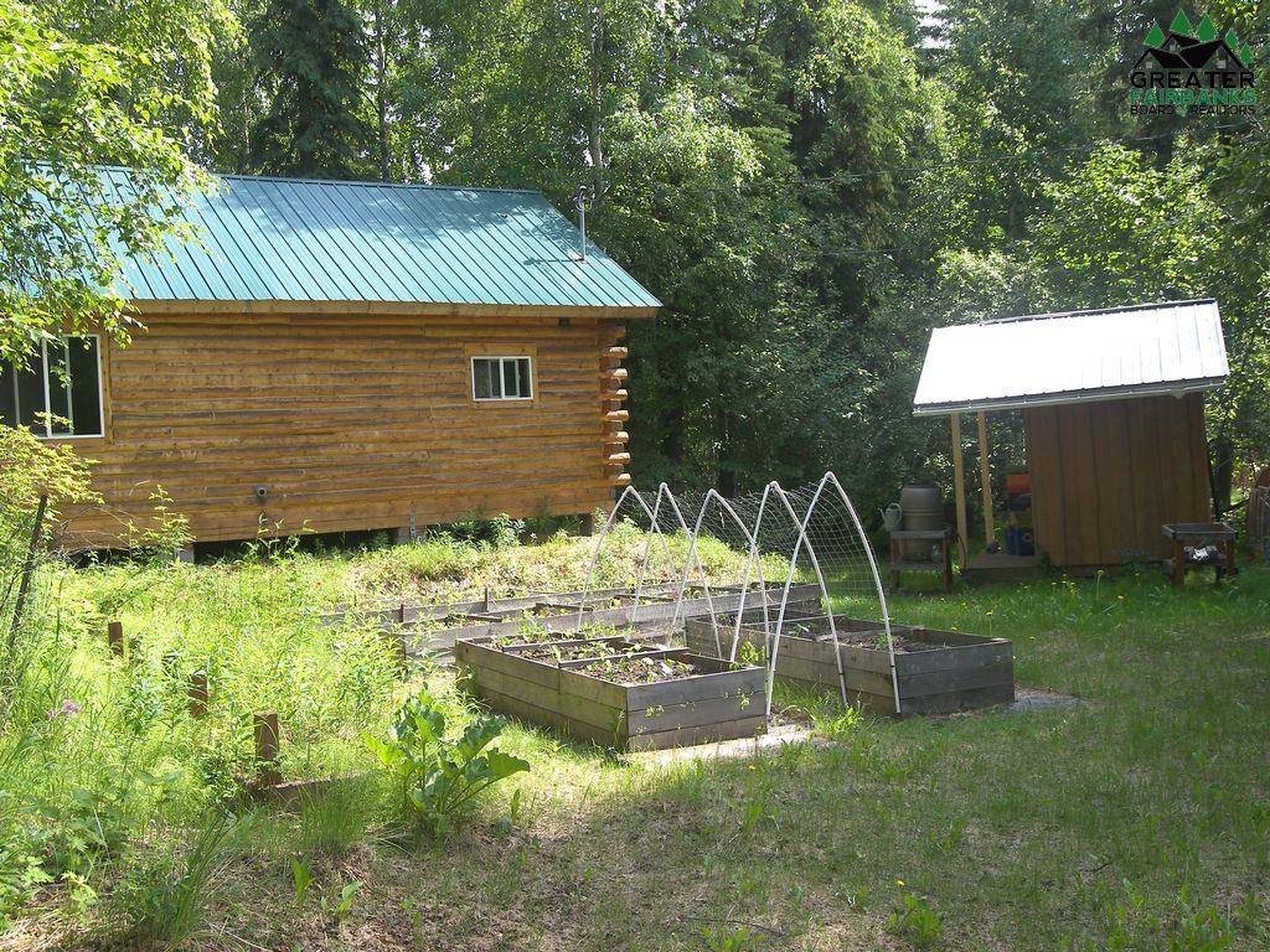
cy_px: 476
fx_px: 1431
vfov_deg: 36.8
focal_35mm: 39
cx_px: 635
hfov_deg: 47.9
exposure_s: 1/160
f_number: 3.2
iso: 50
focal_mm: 8.2
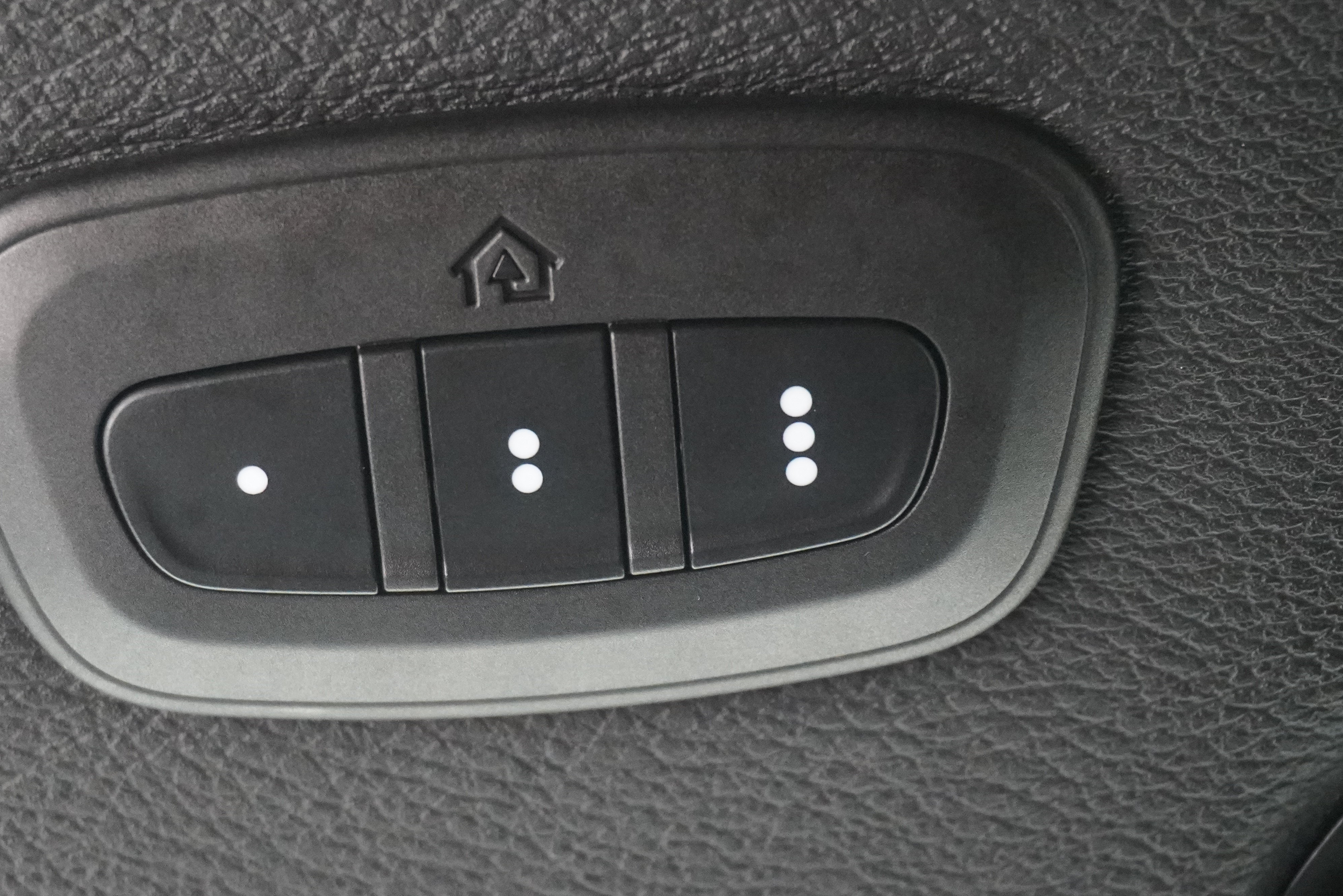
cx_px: 483
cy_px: 429
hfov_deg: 24.7
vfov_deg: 16.7
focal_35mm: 82
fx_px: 3059
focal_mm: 42
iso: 10000
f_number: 5.6
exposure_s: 1/80
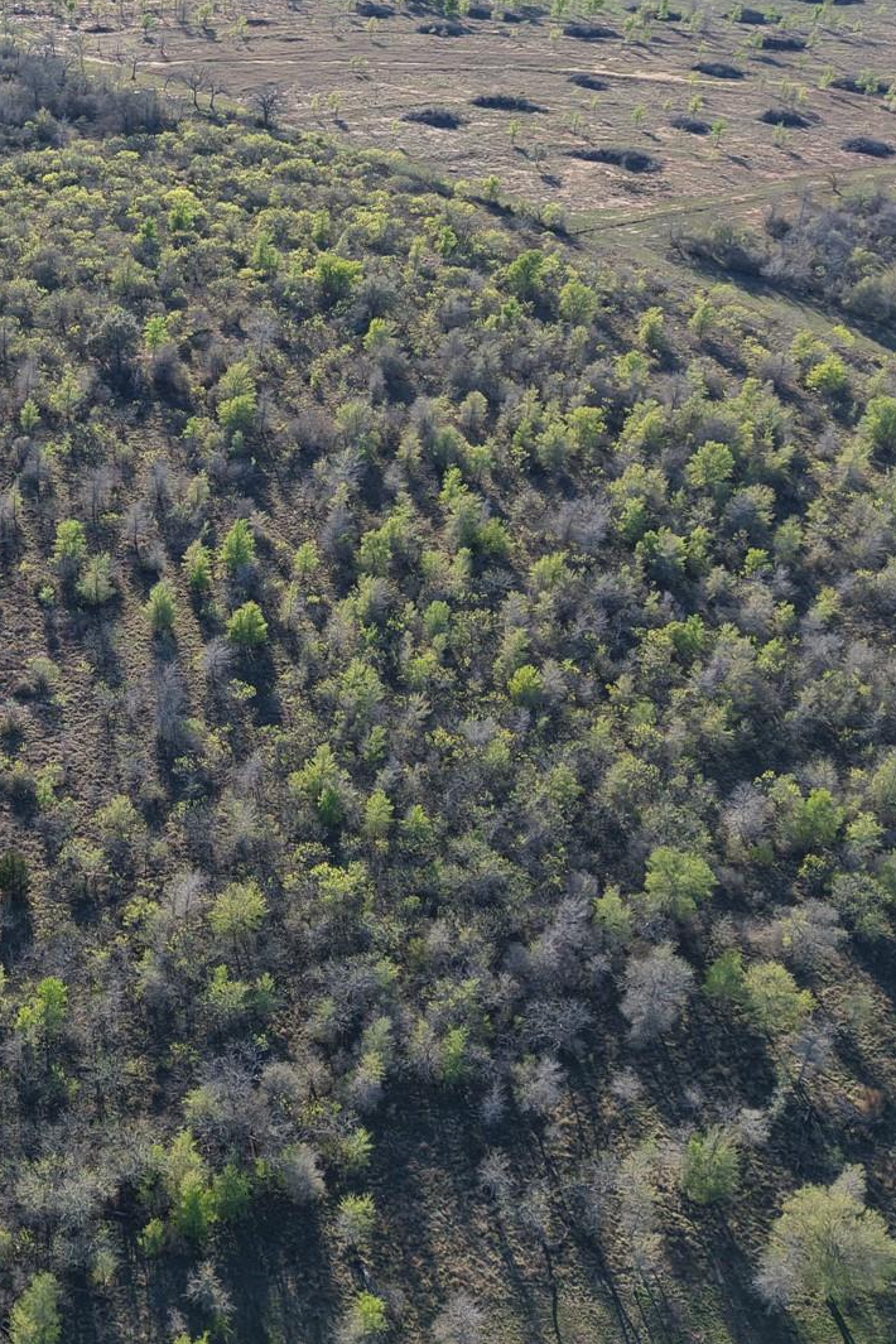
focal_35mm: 48
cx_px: -35
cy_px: 519
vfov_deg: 40.9
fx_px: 1792
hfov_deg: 26.3
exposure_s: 1/1000
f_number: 1.8
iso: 100
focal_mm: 8.67
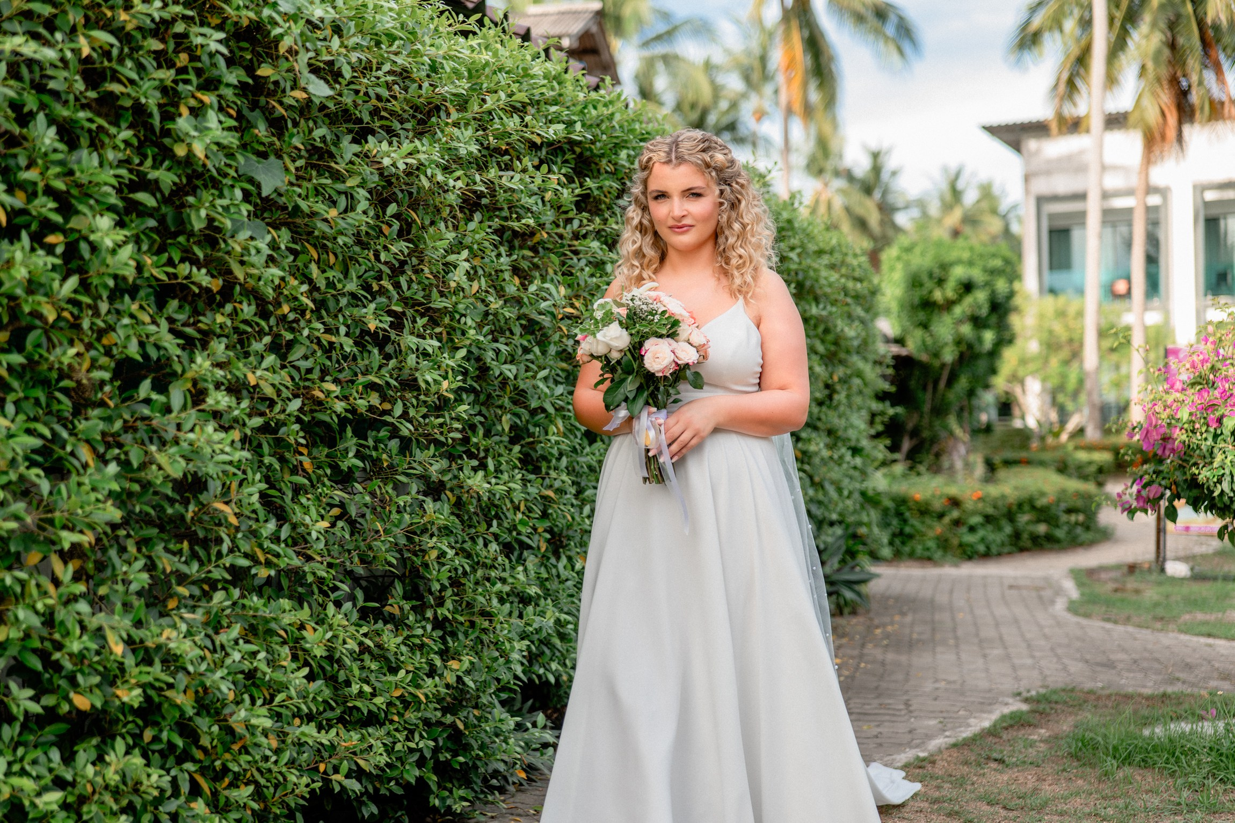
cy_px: 412
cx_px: 618
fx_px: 1715
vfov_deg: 27.0
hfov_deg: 39.6
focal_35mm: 50
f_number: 2.2
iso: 320
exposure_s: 1/400
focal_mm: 50
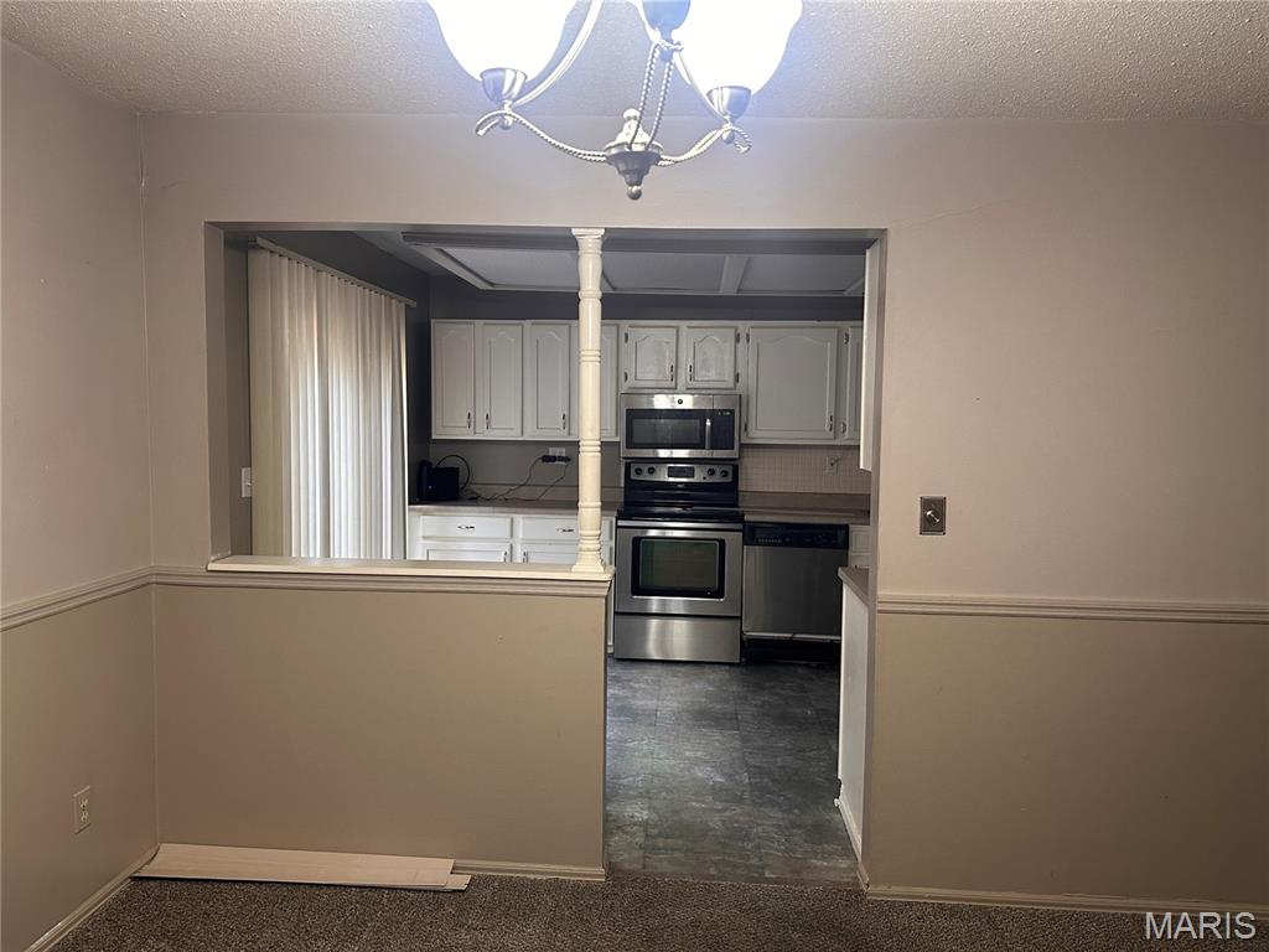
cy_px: 476
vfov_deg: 56.8
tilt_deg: -1.7
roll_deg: -0.4
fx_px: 880
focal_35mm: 24
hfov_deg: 71.6
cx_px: 634
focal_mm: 6.86
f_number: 1.78
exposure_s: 1/60
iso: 320
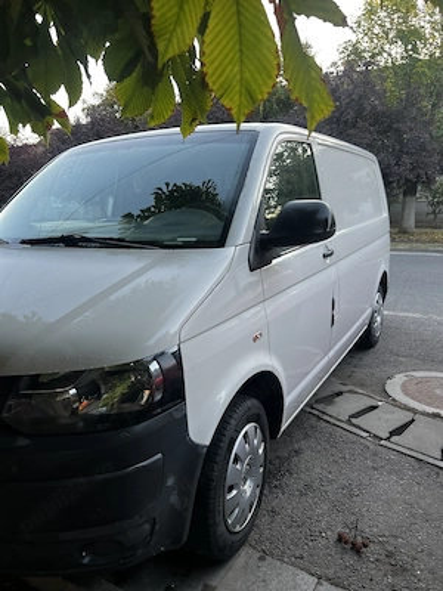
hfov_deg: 53.1
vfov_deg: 67.3
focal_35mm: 26
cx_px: 222
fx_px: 444
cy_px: 296
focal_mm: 5.7
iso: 40
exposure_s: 1/121
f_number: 1.5
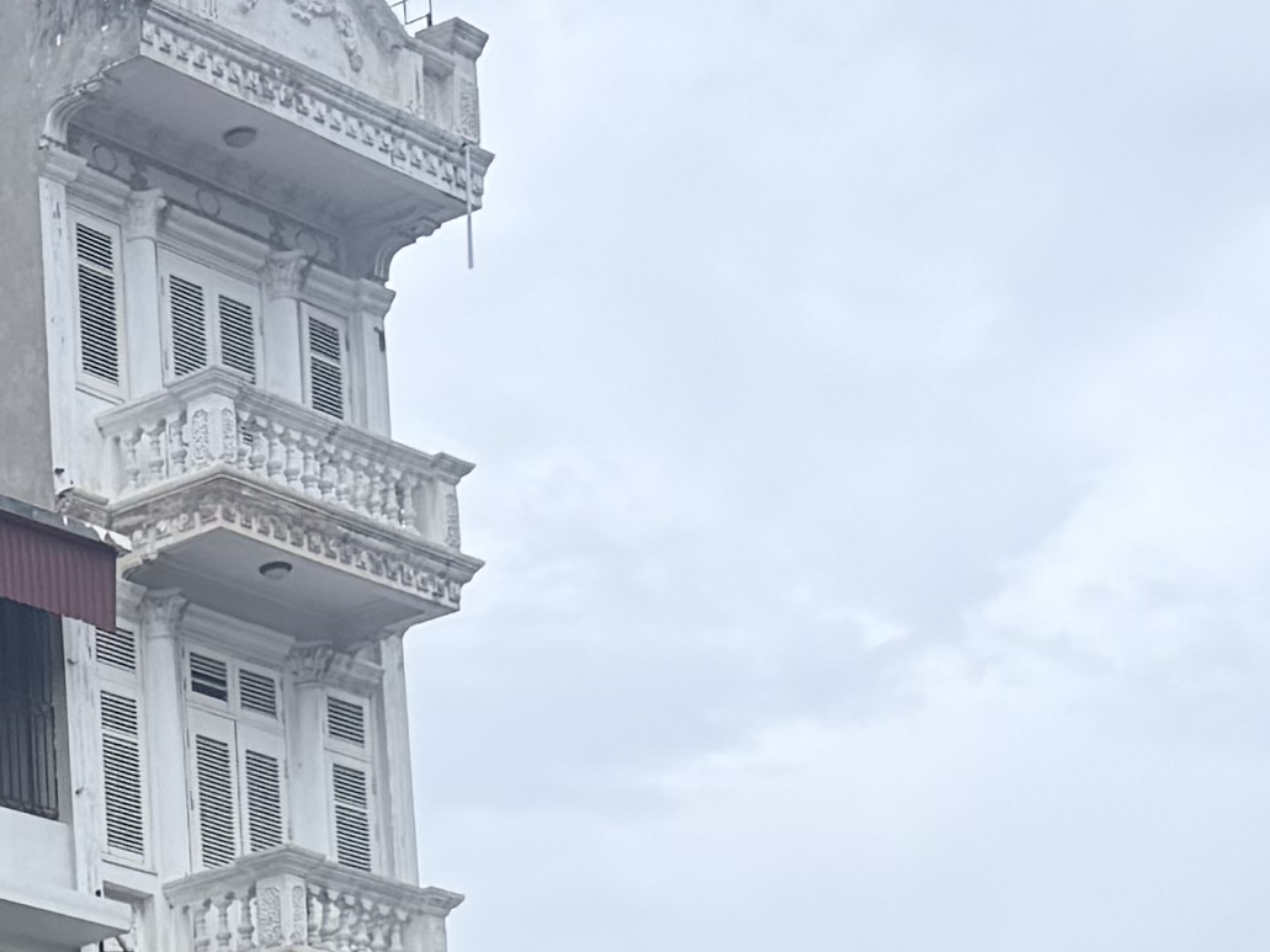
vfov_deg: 10.6
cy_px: 1615
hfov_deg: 13.3
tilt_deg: +9.7
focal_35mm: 133
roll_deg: +1.8
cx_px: -1026
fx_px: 4879
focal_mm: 6.76
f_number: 1.78
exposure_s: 1/2703
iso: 80
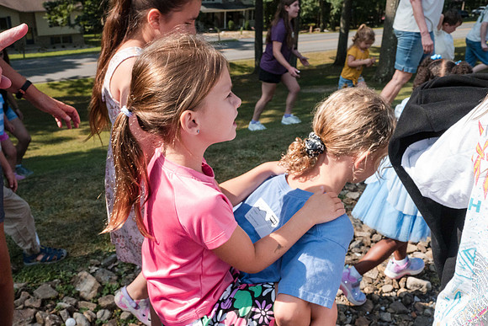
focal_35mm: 37
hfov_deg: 51.5
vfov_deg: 35.7
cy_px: 161
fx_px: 506
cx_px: 239
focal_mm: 35
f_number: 16
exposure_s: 1/2500
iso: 6400
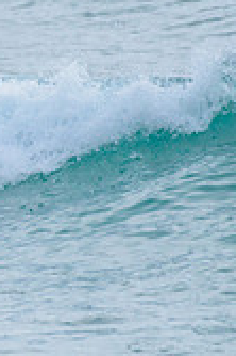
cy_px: 49
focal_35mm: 2129
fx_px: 20977
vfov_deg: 1.0
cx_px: -397
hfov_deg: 0.6
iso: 220
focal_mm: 500
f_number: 5.6
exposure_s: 1/2000
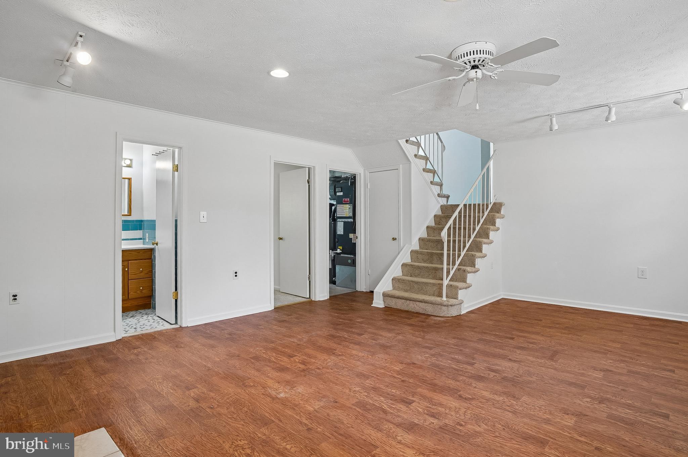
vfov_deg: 67.3
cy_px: 228
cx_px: 344
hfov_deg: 90.1
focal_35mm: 18
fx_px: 344
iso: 100
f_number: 8
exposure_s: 1/1.67
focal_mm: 18
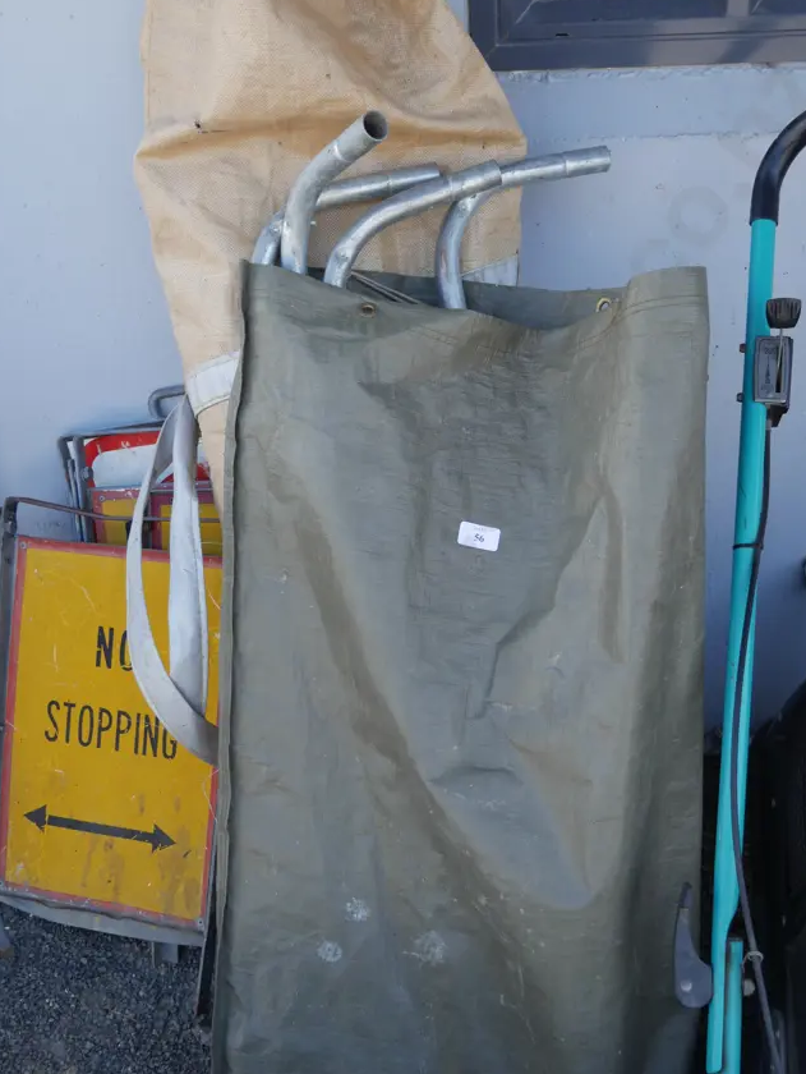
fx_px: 1210
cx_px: 413
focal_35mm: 39
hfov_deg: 36.9
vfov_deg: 47.8
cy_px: 595
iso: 200
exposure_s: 1/200
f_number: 3.6
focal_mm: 16
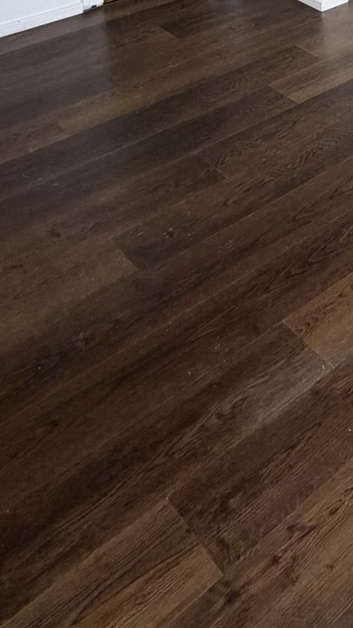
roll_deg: -1.1
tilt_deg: -7.9
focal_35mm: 49
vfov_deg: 31.5
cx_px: 441
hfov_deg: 22.2
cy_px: -204
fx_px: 816
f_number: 2.2
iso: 125
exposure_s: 1/121
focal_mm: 2.22
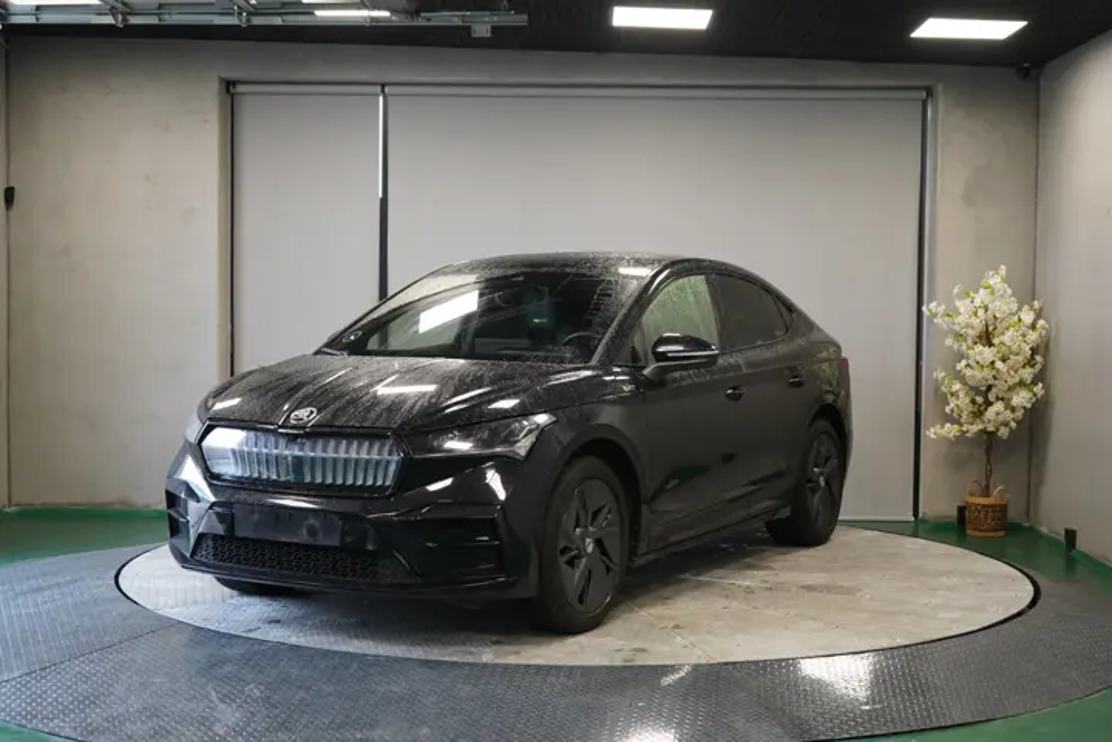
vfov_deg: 27.5
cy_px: 371
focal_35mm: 49
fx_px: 1513
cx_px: 556
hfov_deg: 40.3
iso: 2500
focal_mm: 49
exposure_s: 1/160
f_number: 4.5
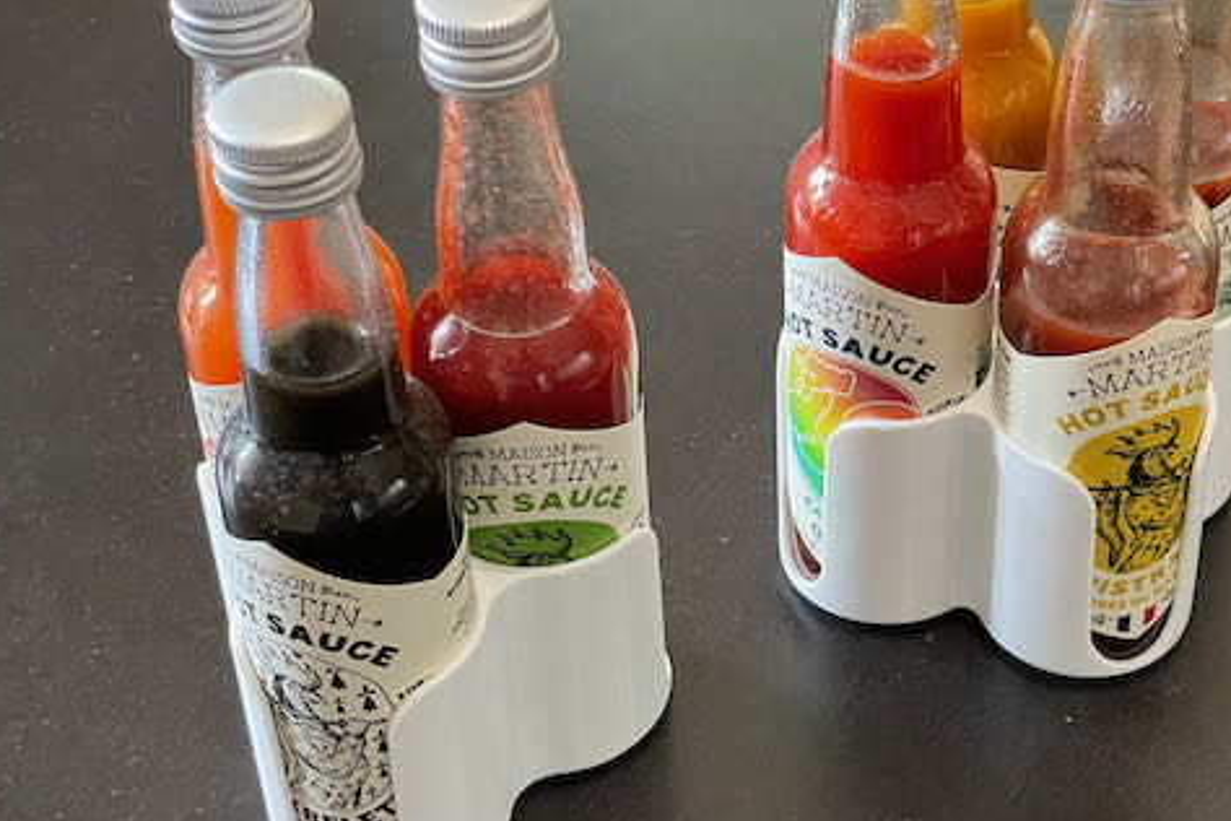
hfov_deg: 27.6
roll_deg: +1.0
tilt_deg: -40.2
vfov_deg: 18.7
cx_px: 756
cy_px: 330
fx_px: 2496
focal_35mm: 73
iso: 400
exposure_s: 1/59
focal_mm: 6
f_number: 2
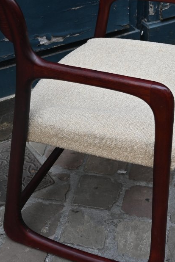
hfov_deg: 20.7
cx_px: 111
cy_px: 91
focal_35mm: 65
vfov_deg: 30.6
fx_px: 477
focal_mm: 22.5
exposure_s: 1/250
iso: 400
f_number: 3.8
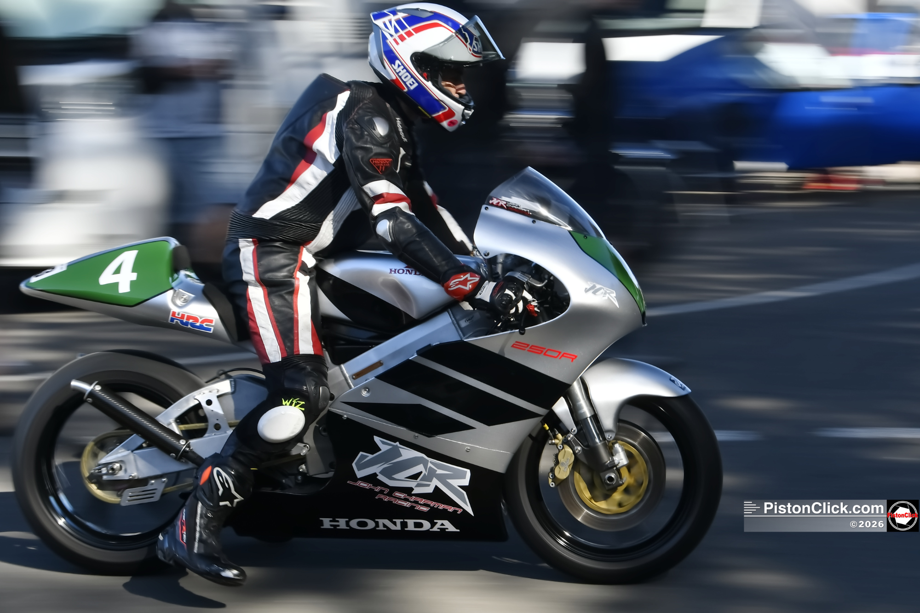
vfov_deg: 12.7
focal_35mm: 108
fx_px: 2760
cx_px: 460
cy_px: 306
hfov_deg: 18.9
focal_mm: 72
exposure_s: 1/40
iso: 220
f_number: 14
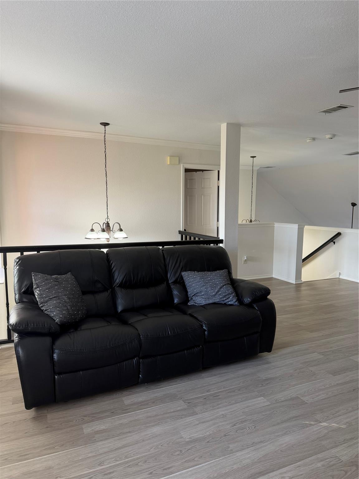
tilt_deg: -6.4
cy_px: 240
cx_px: 180
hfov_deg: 56.8
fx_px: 332
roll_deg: +0.2
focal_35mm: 24
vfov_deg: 71.6
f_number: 1.78
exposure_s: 1/121
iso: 160
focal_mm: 6.76
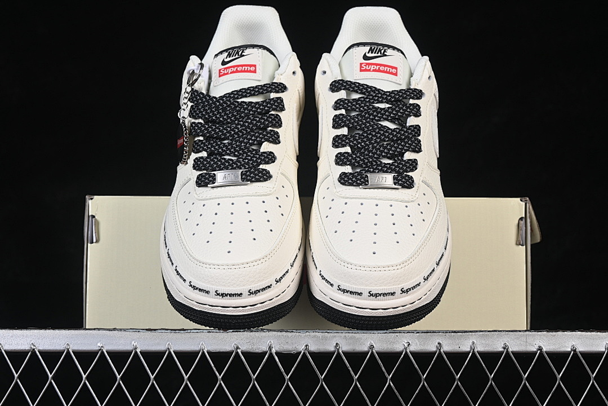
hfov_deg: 27.0
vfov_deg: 18.2
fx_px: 1267
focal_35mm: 75
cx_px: 304
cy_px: 203
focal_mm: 50
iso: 160
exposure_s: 1/80
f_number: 8
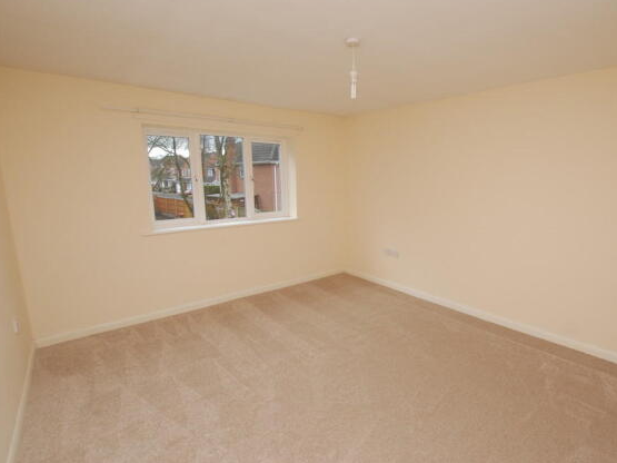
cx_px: 351
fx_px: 303
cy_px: 237
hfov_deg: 90.5
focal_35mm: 17
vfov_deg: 74.7
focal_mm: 10
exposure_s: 1/60
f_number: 5.6
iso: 320
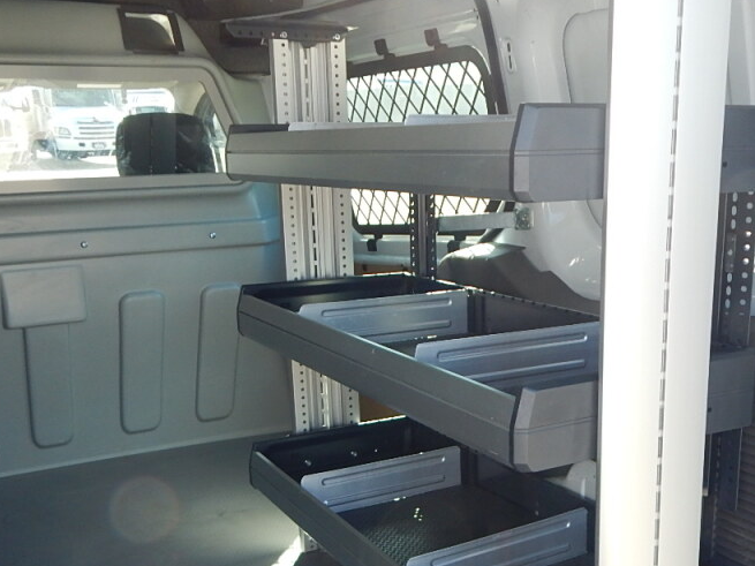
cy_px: 427
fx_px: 938
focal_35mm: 43
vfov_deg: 32.9
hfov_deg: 43.7
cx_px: 437
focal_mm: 4
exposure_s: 1/200
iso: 125
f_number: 3
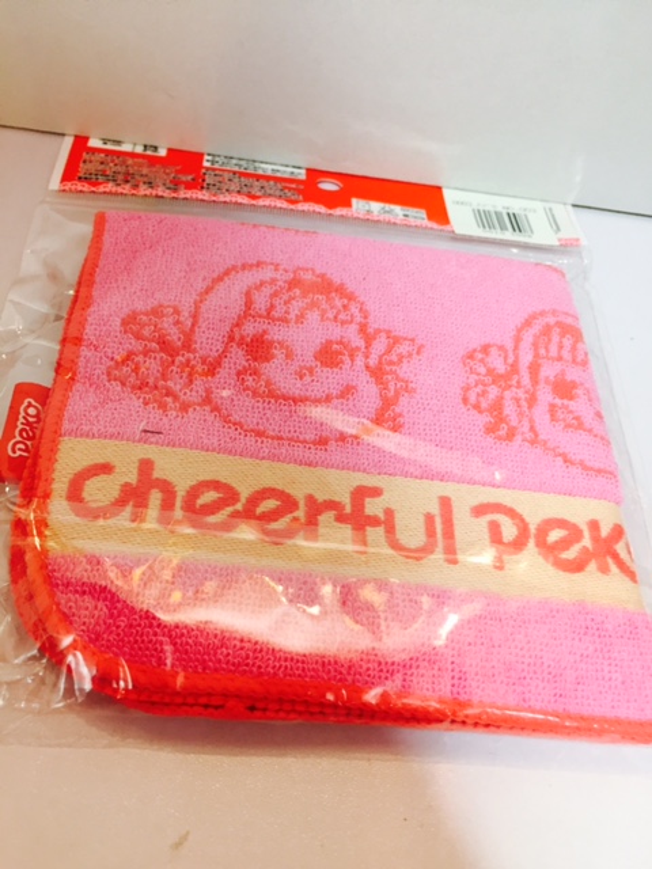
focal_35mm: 29
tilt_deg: -53.2
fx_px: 728
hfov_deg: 48.2
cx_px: 326
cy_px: 434
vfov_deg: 61.7
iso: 125
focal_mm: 4.15
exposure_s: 1/33
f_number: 2.2
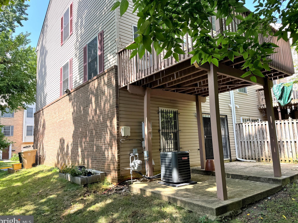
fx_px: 215
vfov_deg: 54.9
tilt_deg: +7.9
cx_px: 151
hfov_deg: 69.4
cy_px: 112
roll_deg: +1.9
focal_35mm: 25
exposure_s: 1/402
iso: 80
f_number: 1.78
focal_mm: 6.76
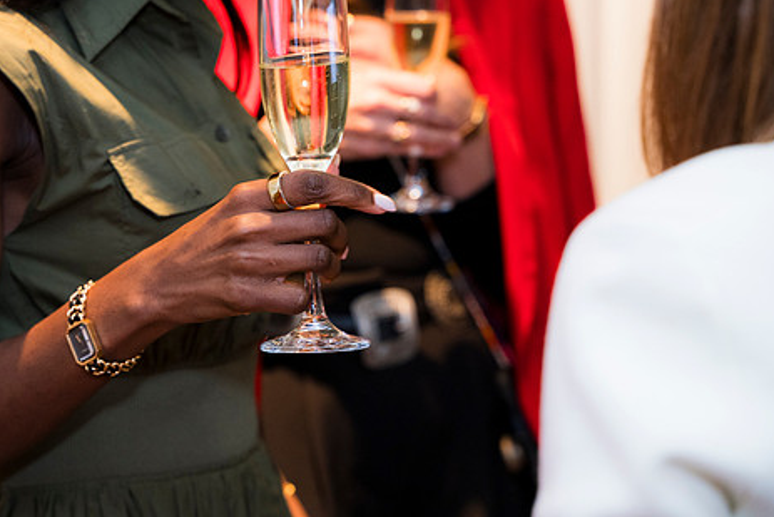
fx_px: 2022
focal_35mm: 94
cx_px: 321
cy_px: 198
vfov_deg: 14.5
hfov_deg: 21.7
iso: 1250
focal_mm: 75
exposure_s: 1/100
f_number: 4
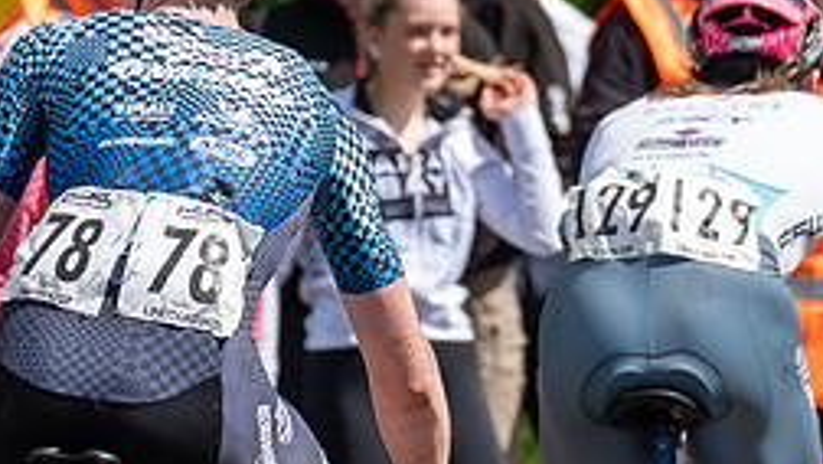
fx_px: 21483
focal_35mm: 984
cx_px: -73
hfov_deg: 2.2
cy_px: 420
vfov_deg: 1.2
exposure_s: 1/1000
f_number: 5.6
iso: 250
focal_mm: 200
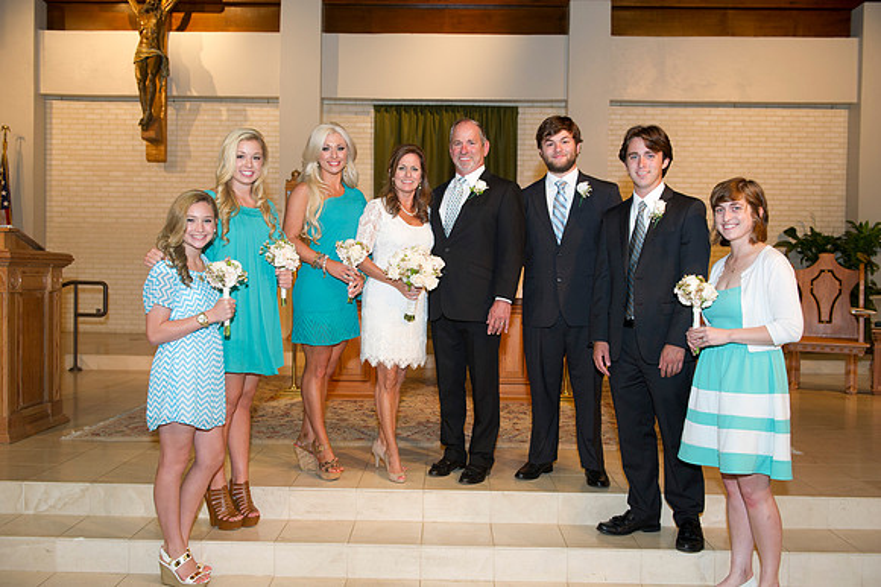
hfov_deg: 58.7
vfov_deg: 41.1
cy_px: 294
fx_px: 783
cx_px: 440
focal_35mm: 32
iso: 1250
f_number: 5
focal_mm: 32
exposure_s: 1/125
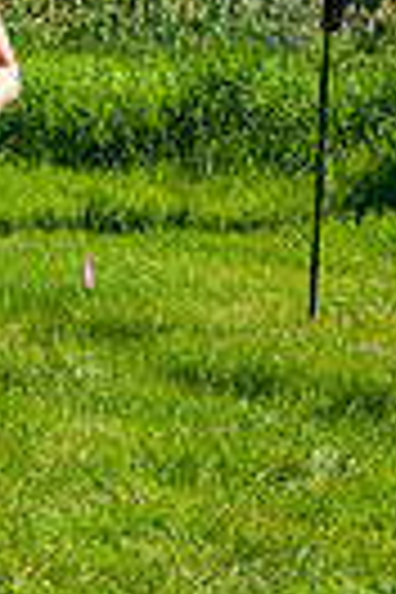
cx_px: 119
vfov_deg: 11.8
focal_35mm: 174
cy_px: 256
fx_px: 2871
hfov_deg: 7.9
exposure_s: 1/400
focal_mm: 34
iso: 200
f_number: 8
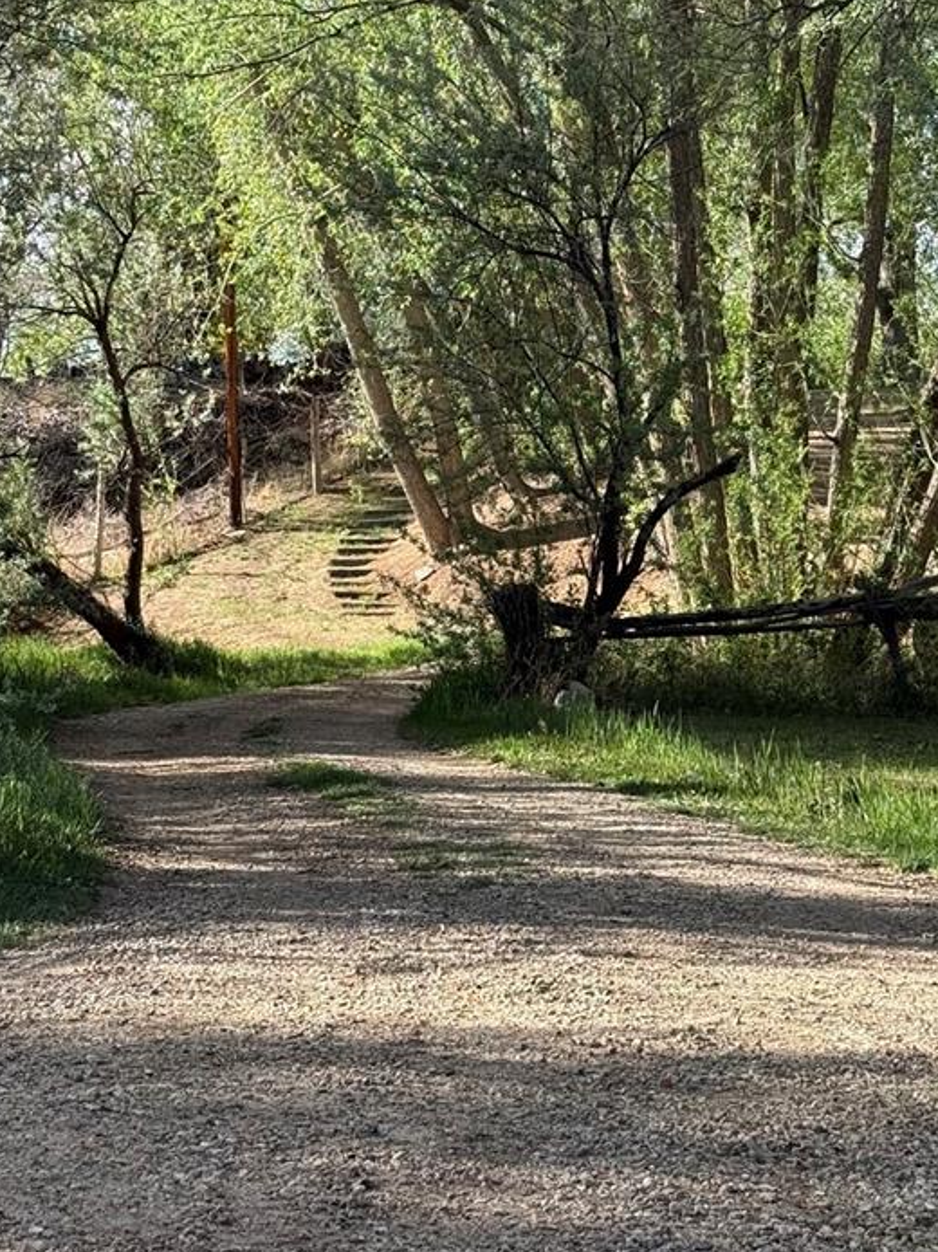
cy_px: 354
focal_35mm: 83
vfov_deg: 23.4
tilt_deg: +6.0
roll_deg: +0.1
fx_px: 3001
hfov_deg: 17.8
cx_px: 483
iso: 80
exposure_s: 1/1513
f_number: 1.78
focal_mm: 6.76
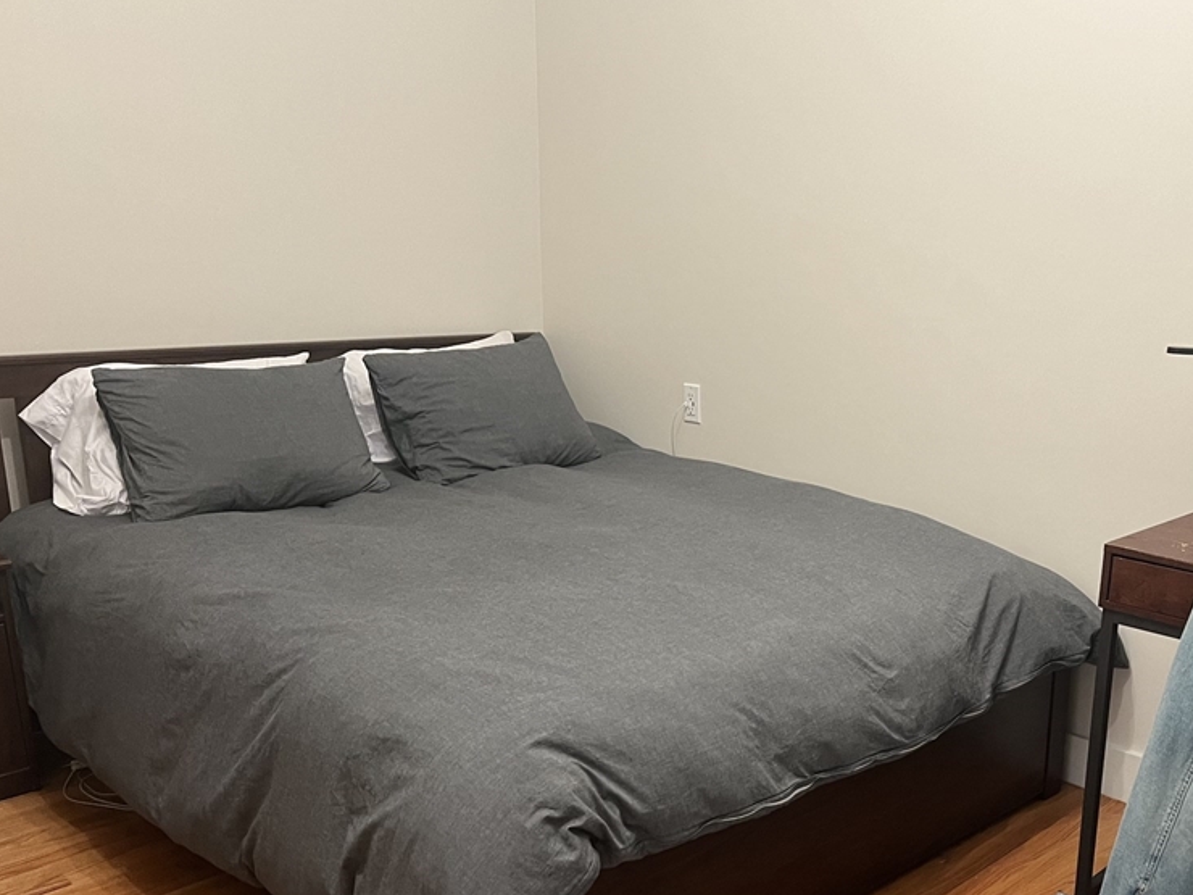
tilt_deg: -16.5
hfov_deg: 50.4
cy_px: 571
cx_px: 803
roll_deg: -2.5
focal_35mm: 36
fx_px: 1241
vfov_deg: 39.3
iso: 200
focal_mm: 5.7
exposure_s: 1/60
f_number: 1.5
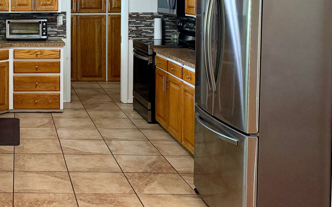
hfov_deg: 34.1
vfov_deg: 22.9
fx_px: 498
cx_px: 12
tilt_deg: -3.3
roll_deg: +0.5
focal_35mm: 55
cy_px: 17
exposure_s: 1/120
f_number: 1.78
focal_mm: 6.76
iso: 400
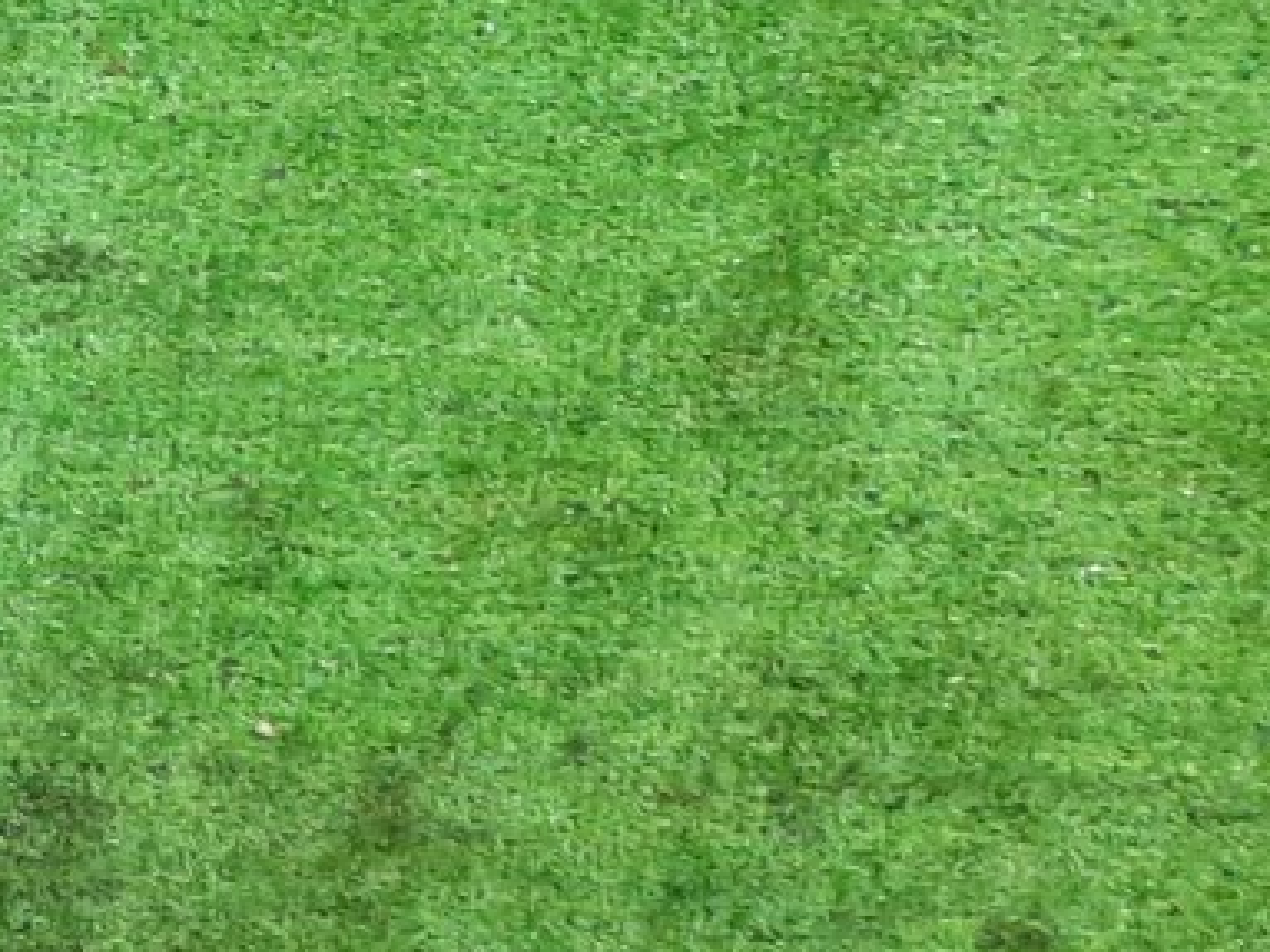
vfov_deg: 14.5
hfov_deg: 17.0
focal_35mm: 94
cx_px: -1041
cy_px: 1493
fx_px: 3448
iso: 365
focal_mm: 4.6
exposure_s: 1/50
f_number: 2
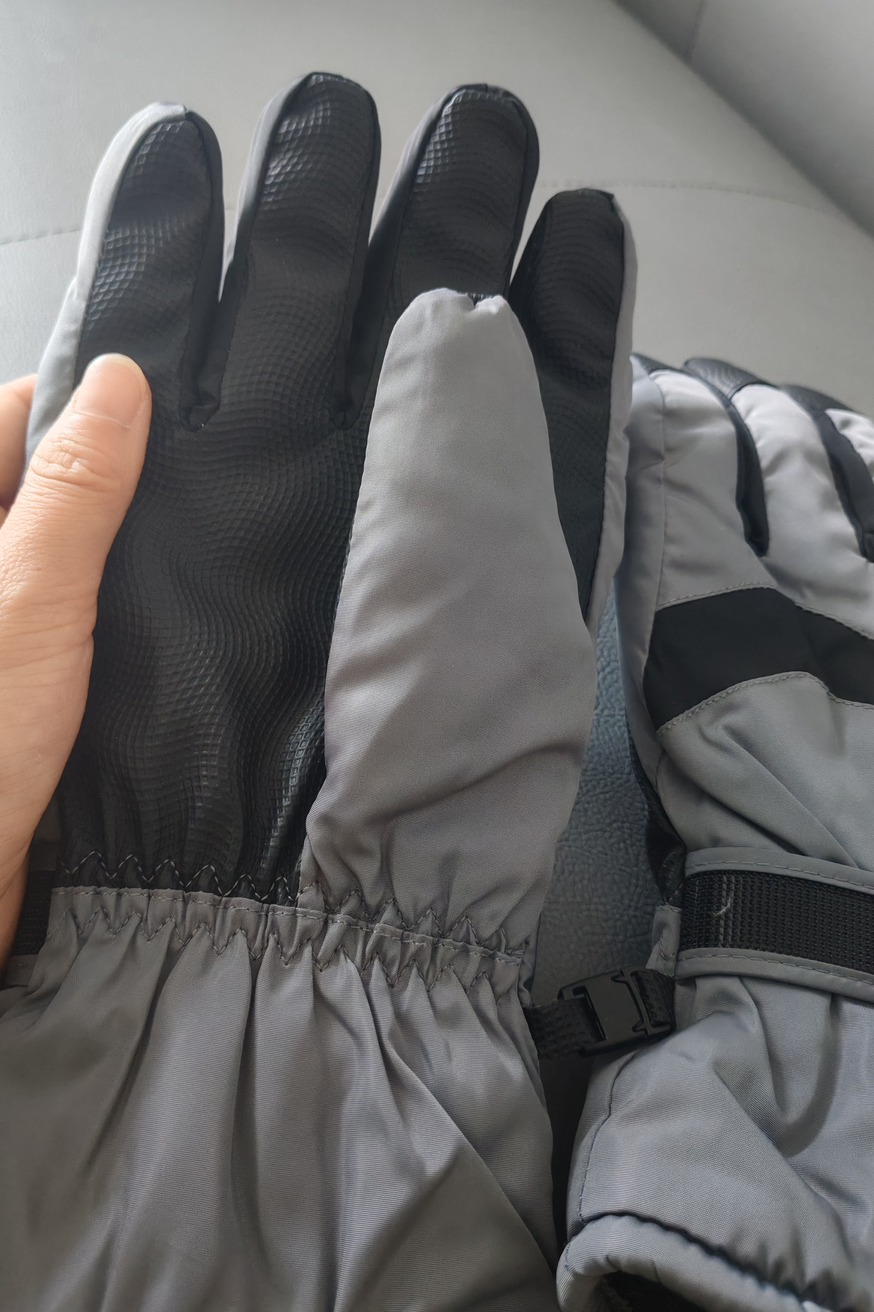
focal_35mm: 29
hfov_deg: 44.8
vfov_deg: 63.7
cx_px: 374
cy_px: 665
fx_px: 1056
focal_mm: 5.52
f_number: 1.95
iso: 640
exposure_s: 1/50
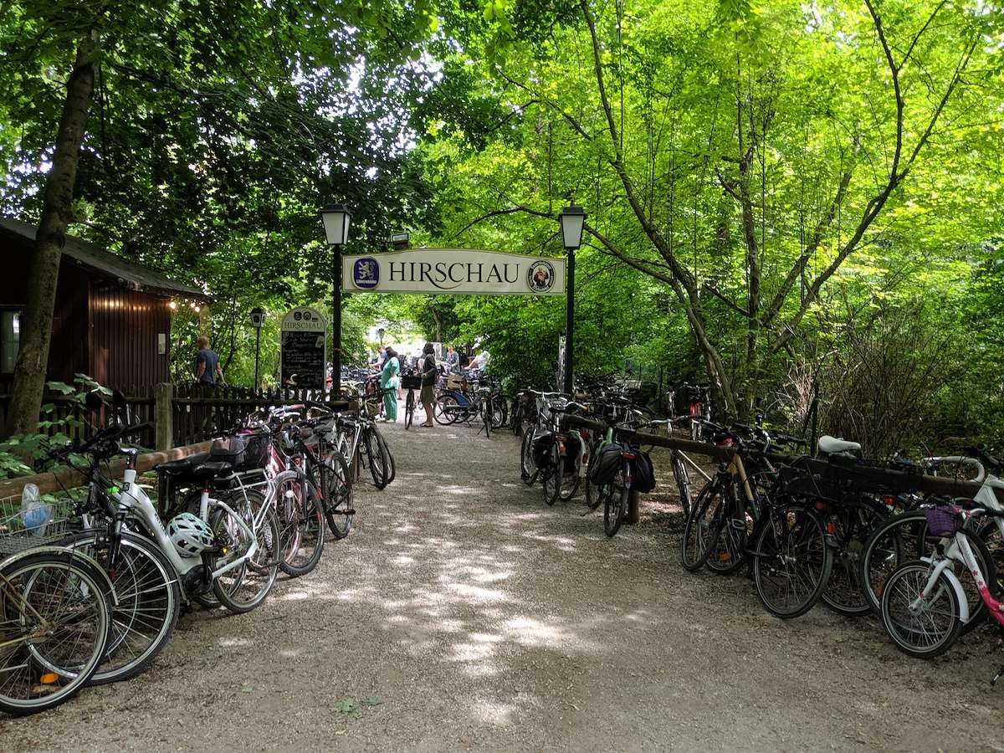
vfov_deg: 51.4
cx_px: 502
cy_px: 376
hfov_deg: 65.3
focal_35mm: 27
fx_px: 783
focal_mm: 4.44
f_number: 1.8
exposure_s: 1/99.9
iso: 60
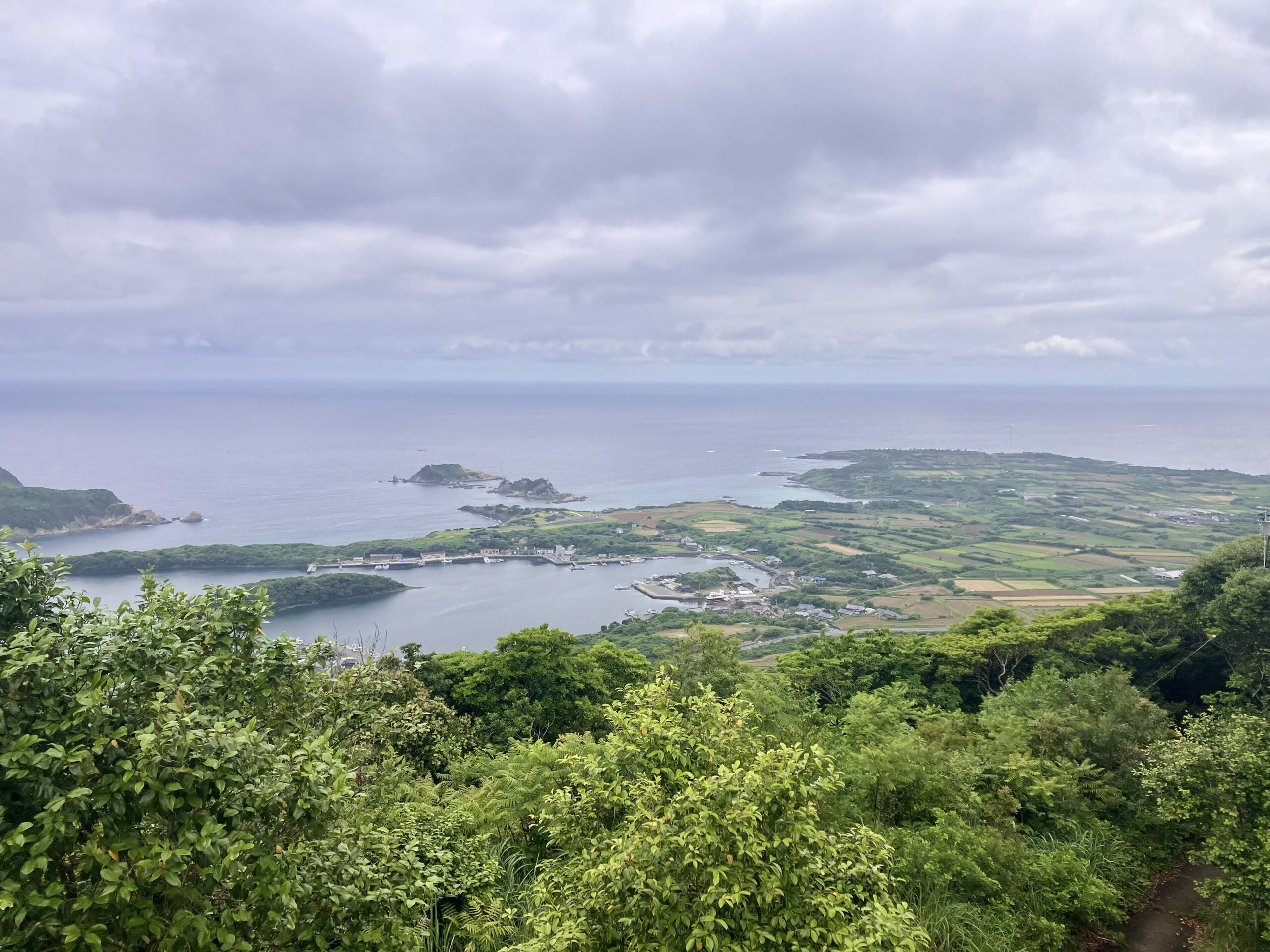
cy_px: 476
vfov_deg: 49.7
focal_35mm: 28
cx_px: 635
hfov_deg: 63.4
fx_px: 1027
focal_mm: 3.99
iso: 32
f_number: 1.8
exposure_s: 1/1799
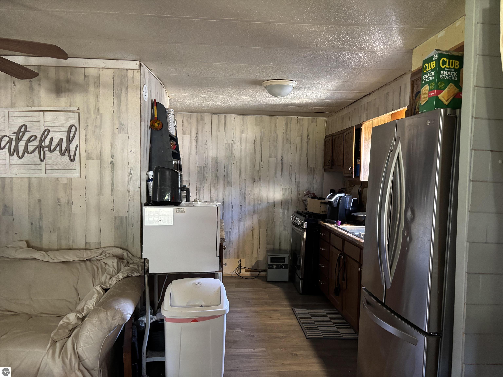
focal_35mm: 26
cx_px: 252
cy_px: 188
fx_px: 378
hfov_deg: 67.3
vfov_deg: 53.1
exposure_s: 1/30
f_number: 1.6
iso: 500
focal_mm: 5.96
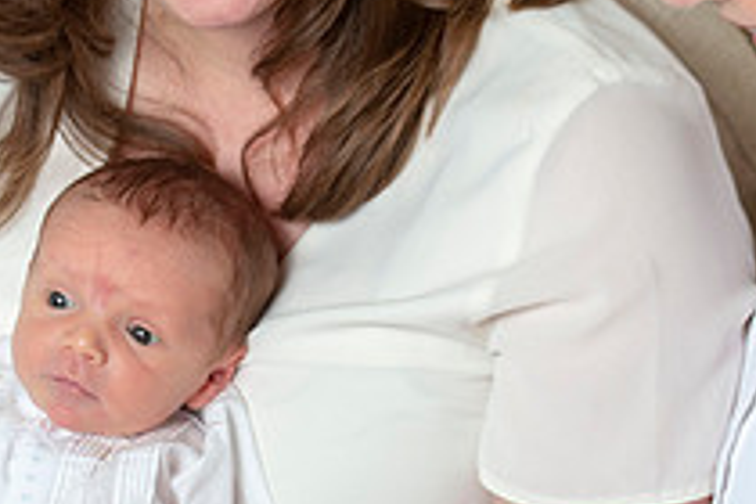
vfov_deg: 6.4
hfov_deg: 9.6
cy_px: 205
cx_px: 202
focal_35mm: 215
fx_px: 4515
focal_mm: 78
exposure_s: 1/160
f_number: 5.6
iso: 200
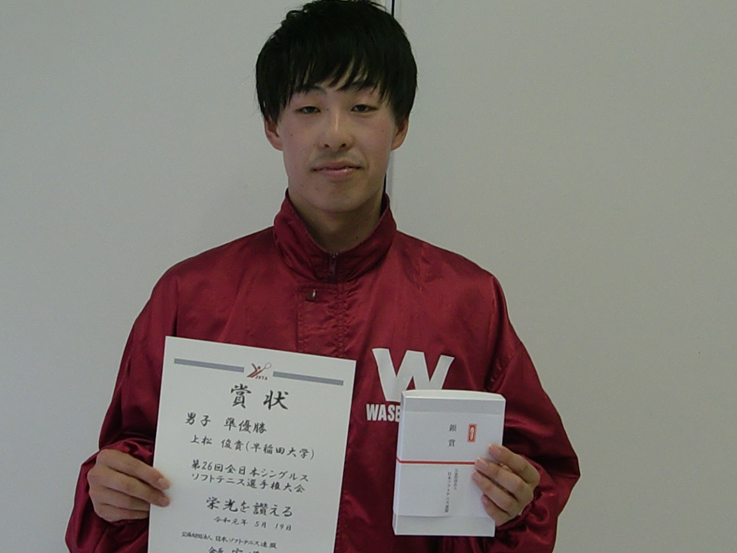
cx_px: 346
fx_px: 1299
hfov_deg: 31.7
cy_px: 301
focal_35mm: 61
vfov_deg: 24.0
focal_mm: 9.8
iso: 400
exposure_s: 1/100
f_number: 3.6
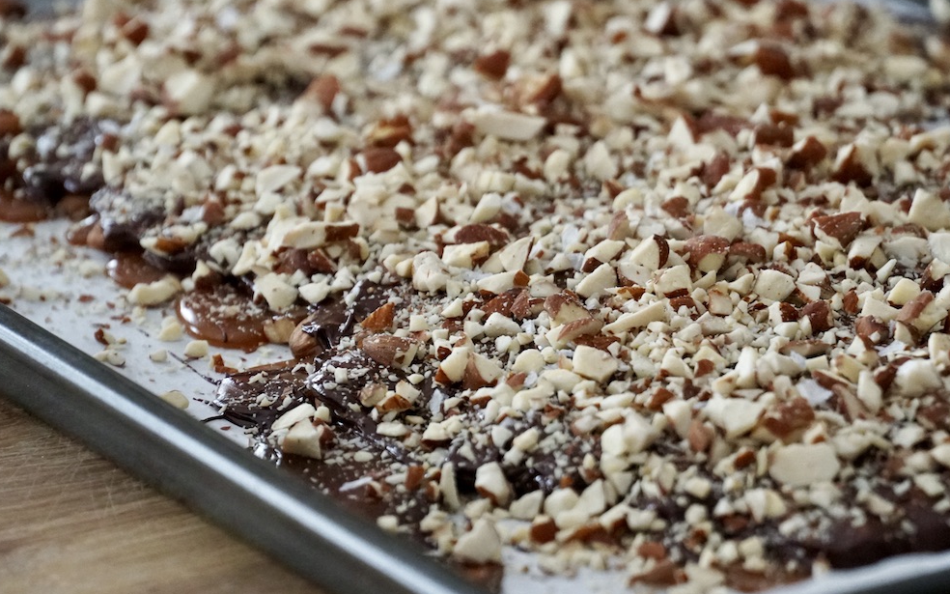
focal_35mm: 241
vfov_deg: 5.5
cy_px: 285
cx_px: 513
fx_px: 6231
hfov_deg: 8.7
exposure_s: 1/200
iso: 4000
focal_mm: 121
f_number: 5.6
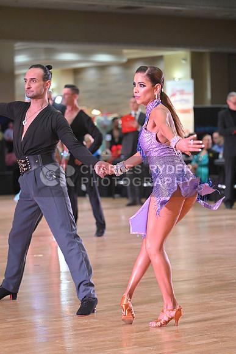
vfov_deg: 16.8
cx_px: 118
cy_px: 177
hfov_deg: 11.2
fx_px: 1199
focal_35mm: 122
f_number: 4.5
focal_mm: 122
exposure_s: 1/400
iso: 4000
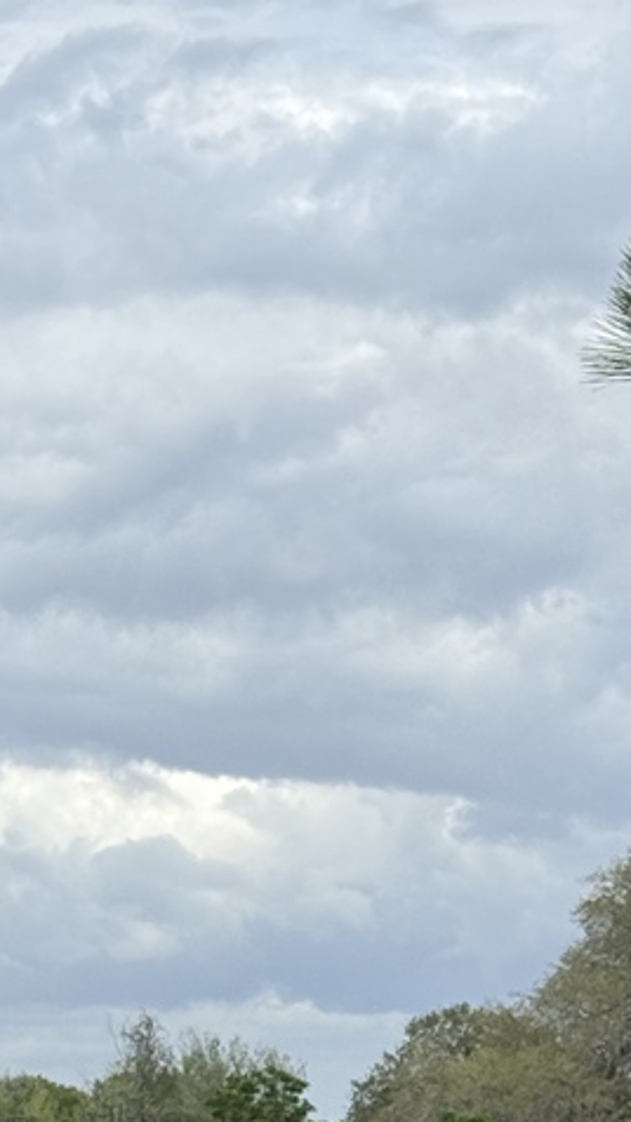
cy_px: 1602
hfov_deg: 7.6
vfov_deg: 13.0
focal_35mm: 158
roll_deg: +1.8
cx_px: 662
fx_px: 4704
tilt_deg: -4.1
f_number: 1.78
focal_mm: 6.76
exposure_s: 1/4329
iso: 80
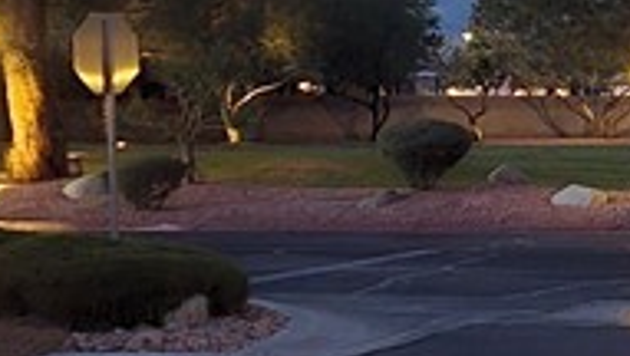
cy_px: 152
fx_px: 2241
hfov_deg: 13.6
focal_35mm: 134
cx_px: 1276
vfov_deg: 9.1
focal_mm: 6.3
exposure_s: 1/30
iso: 2500
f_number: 1.7
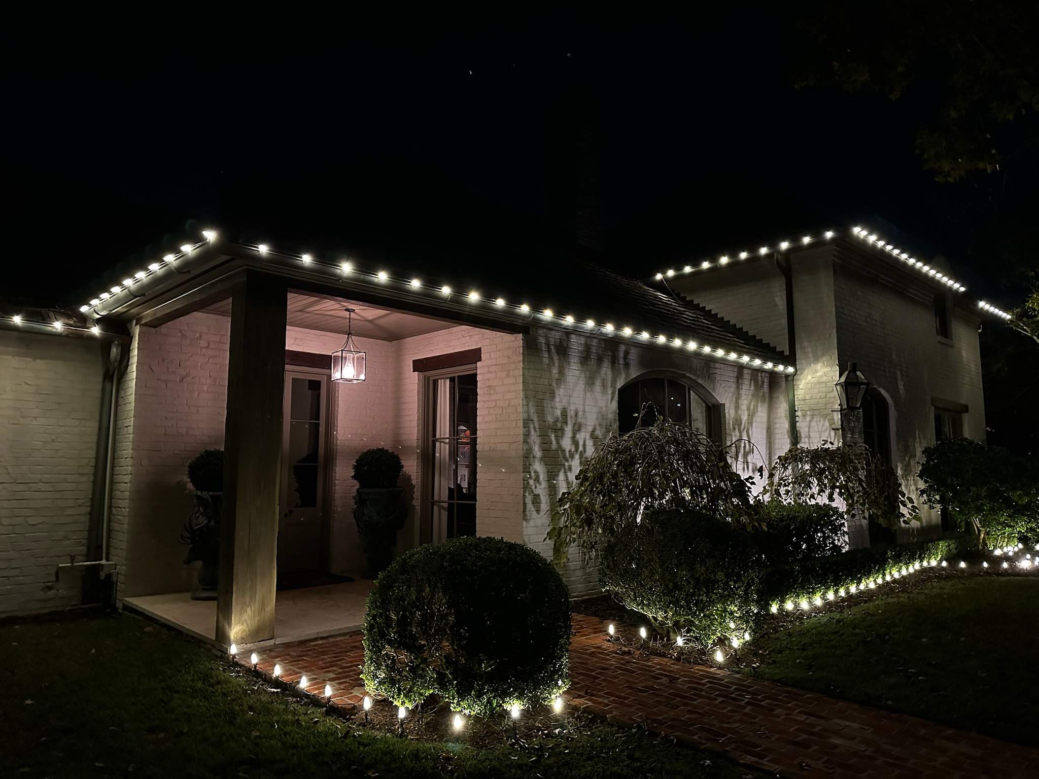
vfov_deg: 56.8
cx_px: 520
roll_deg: -0.3
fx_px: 720
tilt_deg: +6.6
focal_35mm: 24
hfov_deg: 71.6
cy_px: 390
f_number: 1.78
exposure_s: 1/30
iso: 1250
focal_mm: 6.86
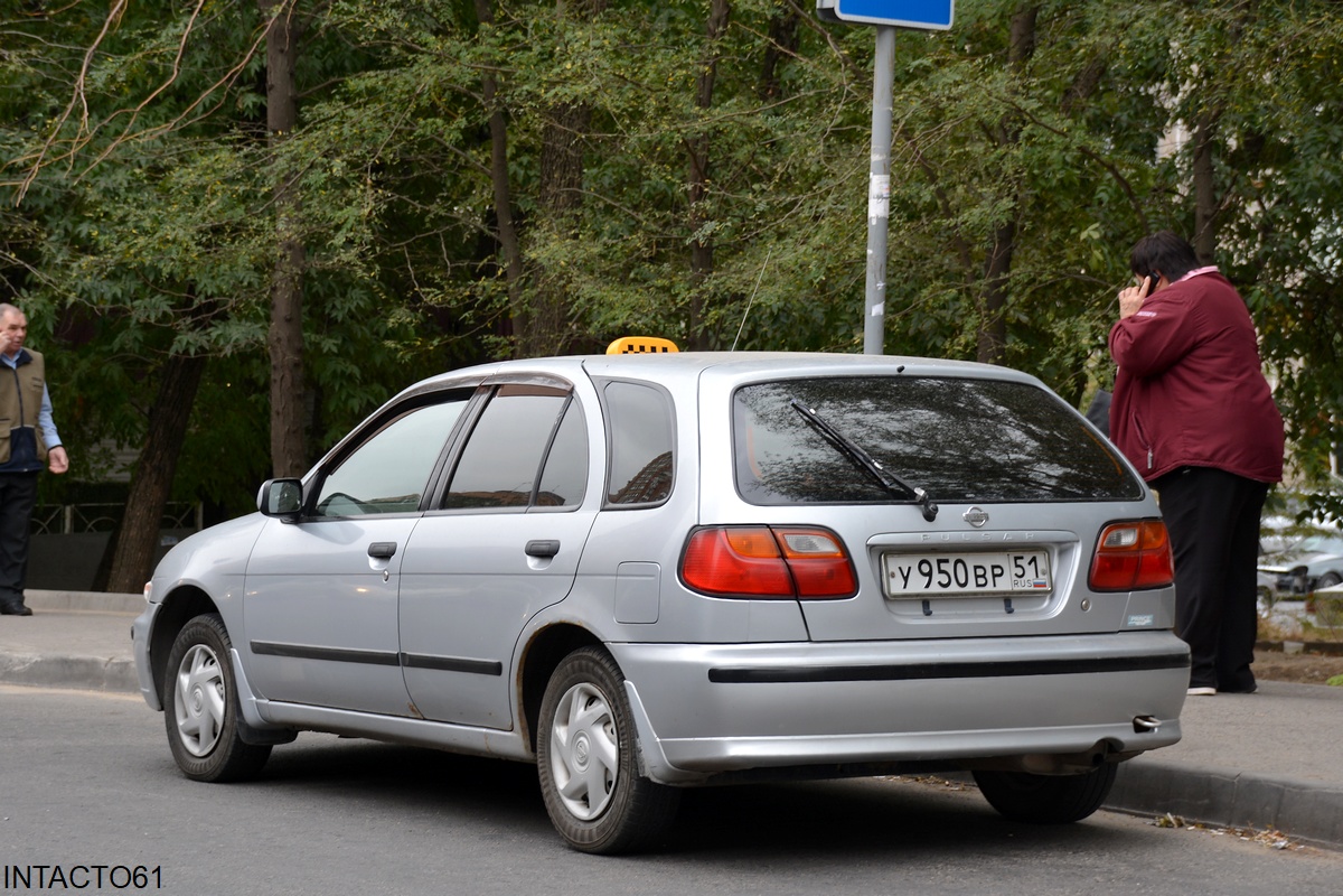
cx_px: 672
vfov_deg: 17.5
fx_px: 2910
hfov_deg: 26.0
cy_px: 448
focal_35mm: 78
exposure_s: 1/125
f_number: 5.6
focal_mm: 52
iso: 200
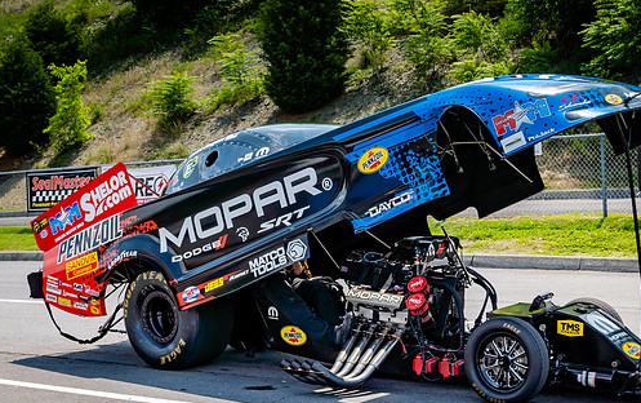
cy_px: 296
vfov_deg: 20.6
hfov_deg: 32.3
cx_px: 256
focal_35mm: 63
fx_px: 1102
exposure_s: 1/500
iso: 100
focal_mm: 25
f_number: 5.6
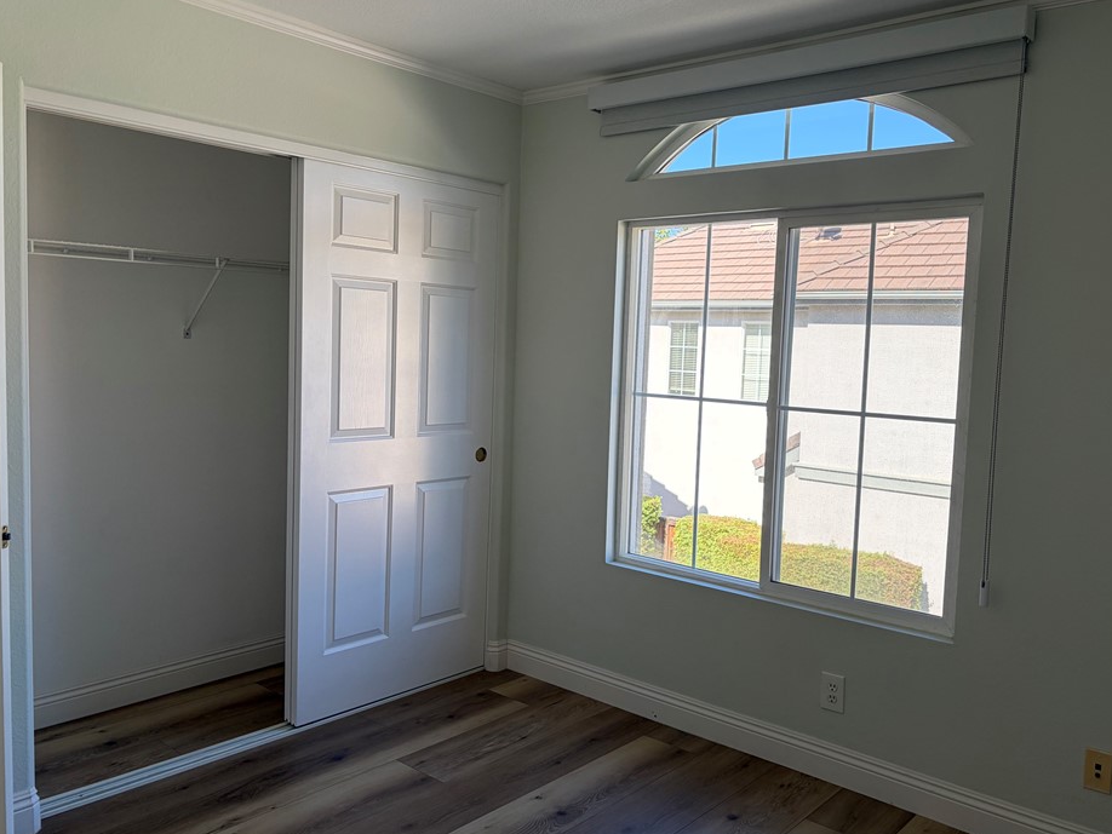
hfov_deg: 61.6
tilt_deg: -4.0
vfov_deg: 48.2
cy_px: 416
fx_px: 932
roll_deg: -2.3
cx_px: 586
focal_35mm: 29
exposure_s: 1/453
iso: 50
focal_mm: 5.96
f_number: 1.6
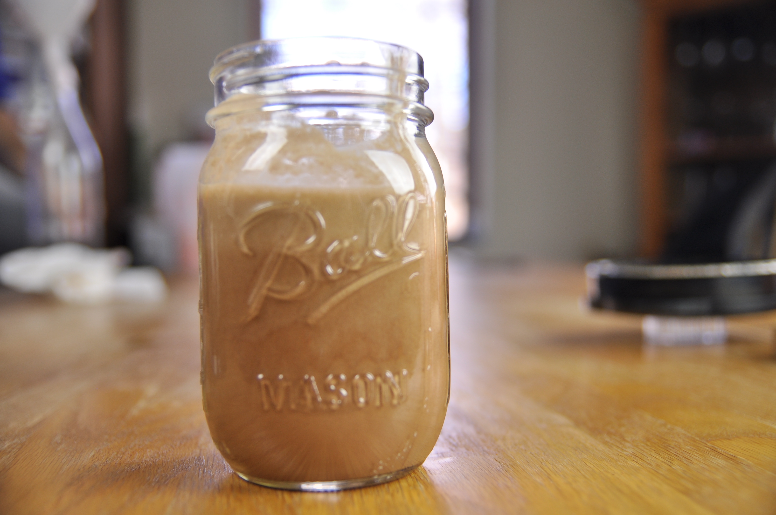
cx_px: 388
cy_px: 258
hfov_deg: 48.0
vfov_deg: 32.9
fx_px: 872
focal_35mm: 40
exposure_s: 1/100
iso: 200
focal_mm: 27
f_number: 2.8
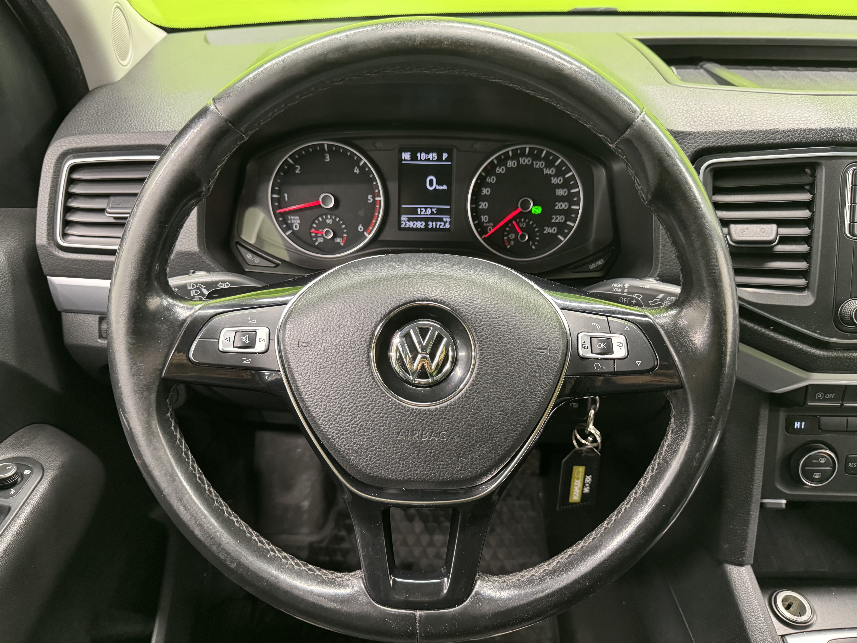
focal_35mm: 24
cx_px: 428
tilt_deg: -34.2
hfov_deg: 71.6
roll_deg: -1.5
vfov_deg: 56.8
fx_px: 594
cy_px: 322
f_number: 1.78
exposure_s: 1/50
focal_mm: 6.76
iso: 640
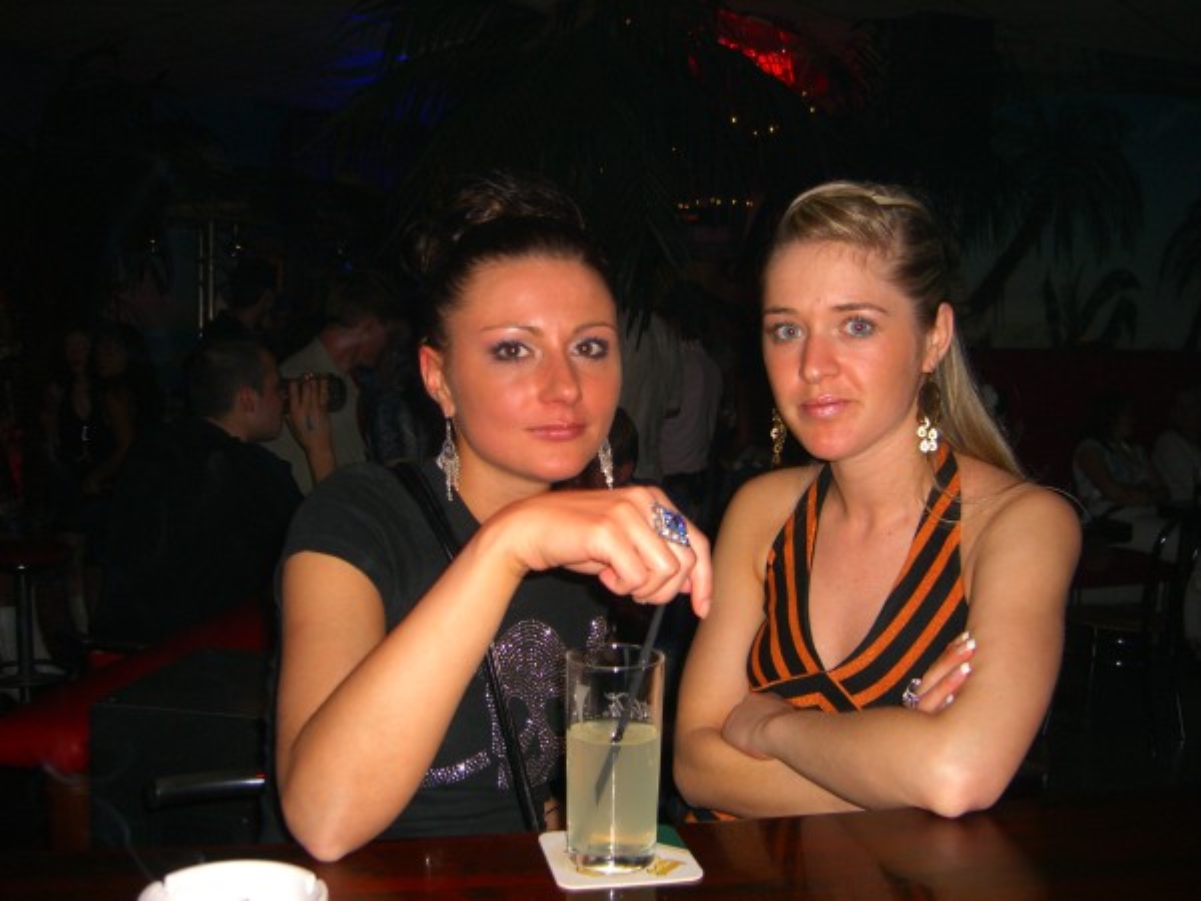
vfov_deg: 37.7
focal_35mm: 38
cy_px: 450
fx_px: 1318
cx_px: 600
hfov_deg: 49.0
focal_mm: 7.9
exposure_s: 1/60
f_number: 2.8
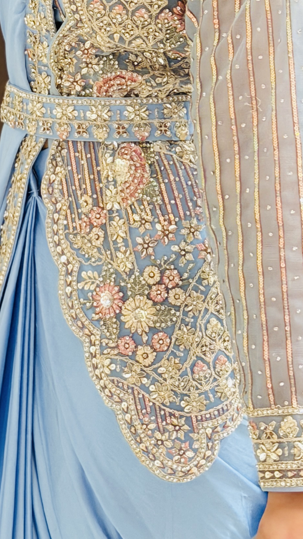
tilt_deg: -7.6
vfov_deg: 16.5
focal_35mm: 128
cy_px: 31
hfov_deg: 9.5
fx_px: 1827
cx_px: 90
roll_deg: -1.4
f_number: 1.78
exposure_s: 1/33
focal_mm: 6.76
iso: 320
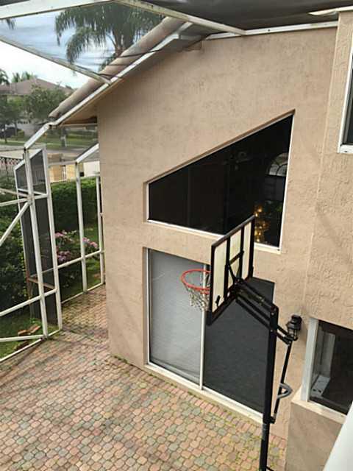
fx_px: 394
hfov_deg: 48.2
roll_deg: -0.3
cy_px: 236
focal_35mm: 29
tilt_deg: -18.0
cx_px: 176
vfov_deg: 61.7
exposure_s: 1/520
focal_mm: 4.15
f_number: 2.2
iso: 32
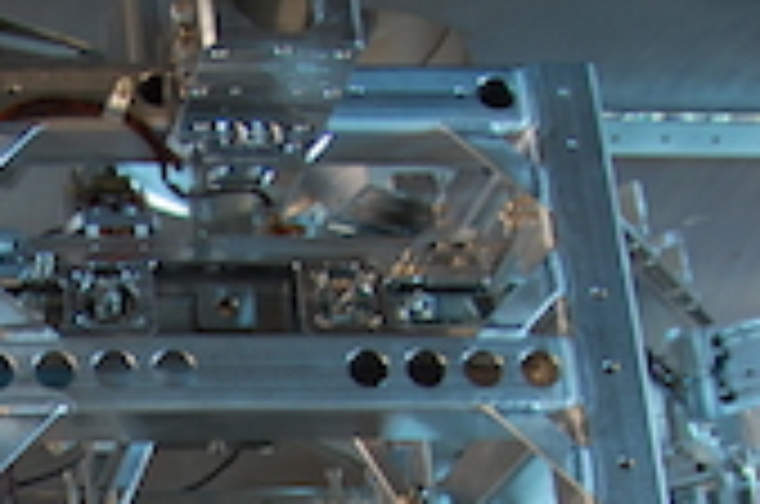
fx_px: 1686
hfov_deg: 23.3
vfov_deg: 15.9
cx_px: -144
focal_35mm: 80
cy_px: 711
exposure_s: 1/5
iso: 200
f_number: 2.8
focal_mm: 18
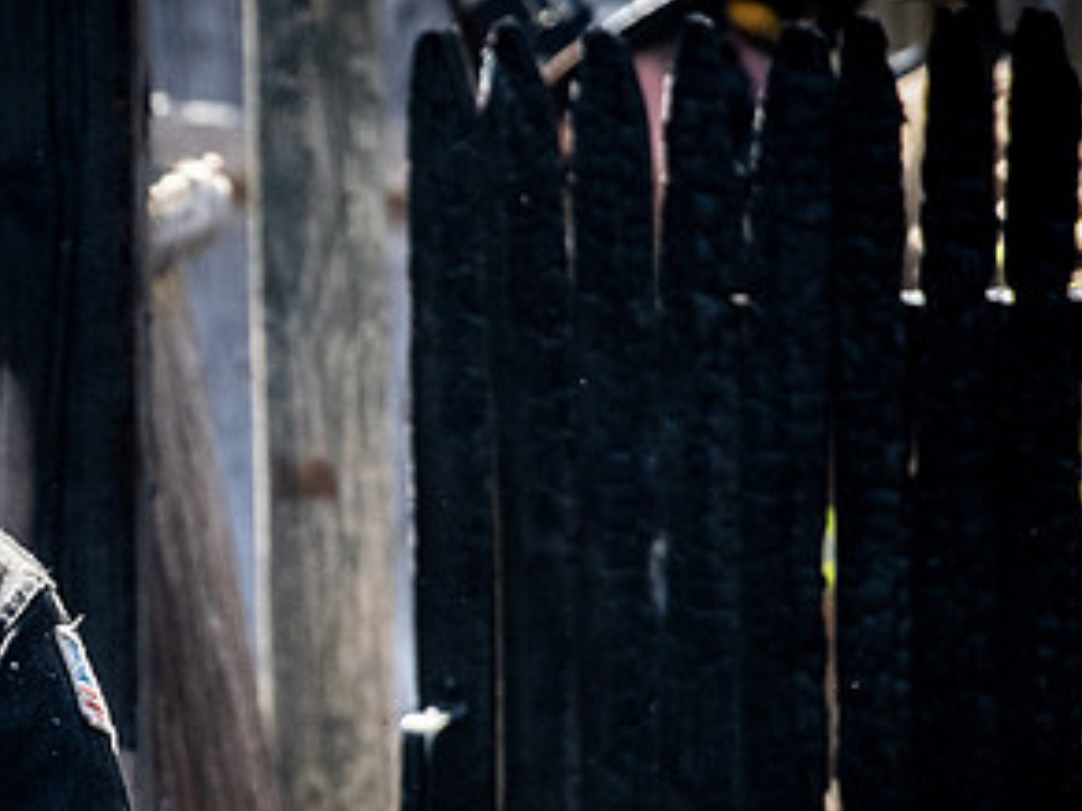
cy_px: 496
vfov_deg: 1.9
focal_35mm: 771
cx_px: -122
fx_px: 24089
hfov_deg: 2.6
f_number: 3.5
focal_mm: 200
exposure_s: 1/2500
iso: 1000
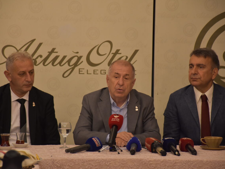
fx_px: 1293
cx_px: 107
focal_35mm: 199
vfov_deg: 7.5
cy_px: 85
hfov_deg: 9.9
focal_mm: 122
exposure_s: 1/60
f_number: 5.6
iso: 1600
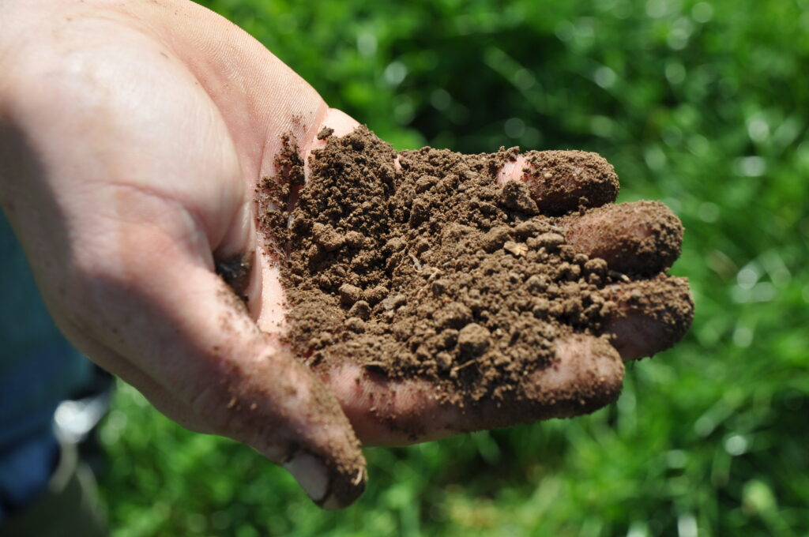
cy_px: 268
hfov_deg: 27.0
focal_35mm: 75
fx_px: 1683
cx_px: 404
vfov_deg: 18.1
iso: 200
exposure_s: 1/320
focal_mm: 50
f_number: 8
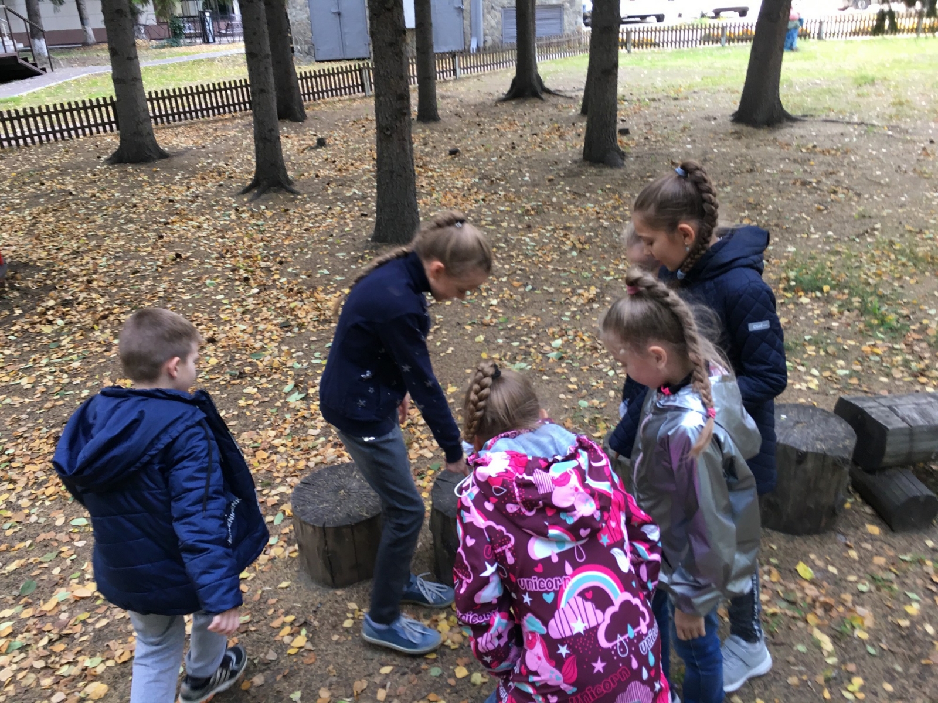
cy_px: 352
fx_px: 786
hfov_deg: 61.7
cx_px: 469
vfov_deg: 48.2
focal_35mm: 29
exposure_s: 1/33
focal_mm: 4.15
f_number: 2.2
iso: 32
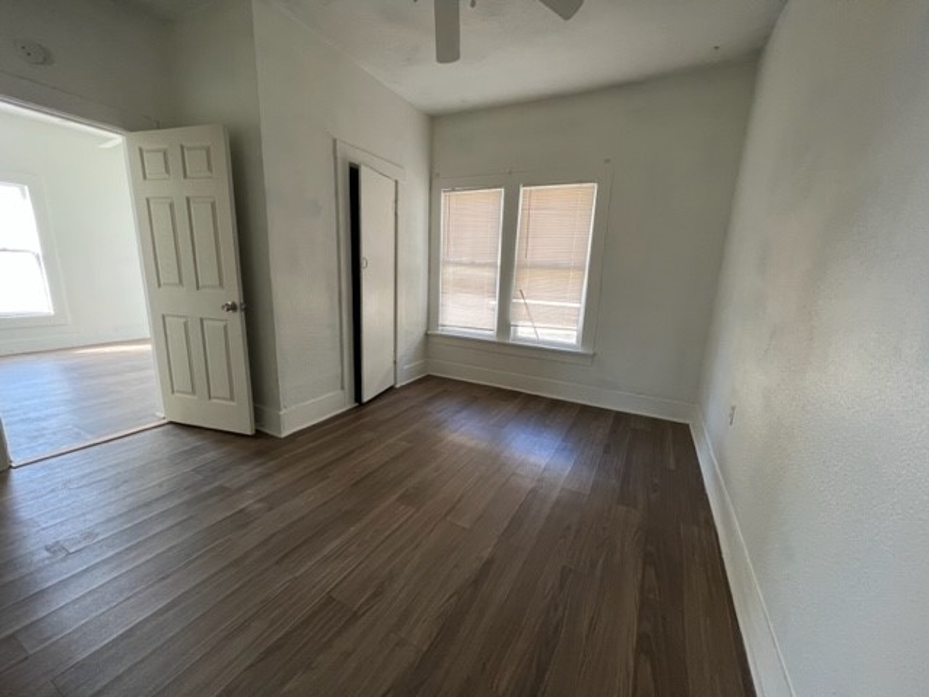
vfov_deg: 89.9
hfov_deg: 106.2
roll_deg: -2.6
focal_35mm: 13
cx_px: 464
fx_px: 349
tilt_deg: -13.3
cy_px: 348
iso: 100
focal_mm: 1.57
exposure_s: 1/99
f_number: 1.8
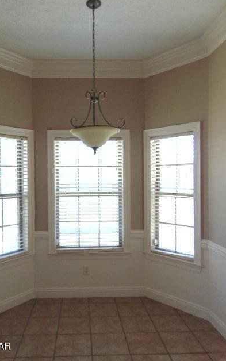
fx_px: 266
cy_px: 178
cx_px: 89
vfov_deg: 68.4
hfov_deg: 45.8
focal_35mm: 27
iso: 100
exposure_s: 1/30
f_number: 3
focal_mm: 4.5
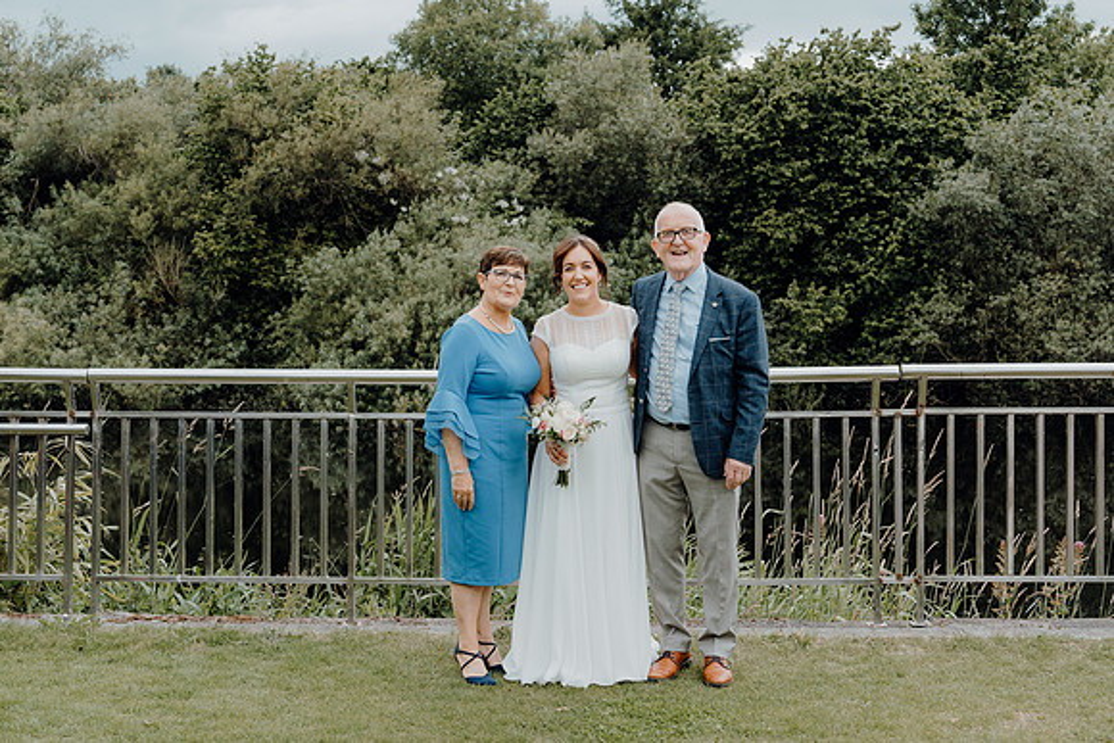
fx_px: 1609
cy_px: 372
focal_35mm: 52
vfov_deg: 26.0
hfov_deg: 38.2
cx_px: 557
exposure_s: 1/250
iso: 320
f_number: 5.6
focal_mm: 52
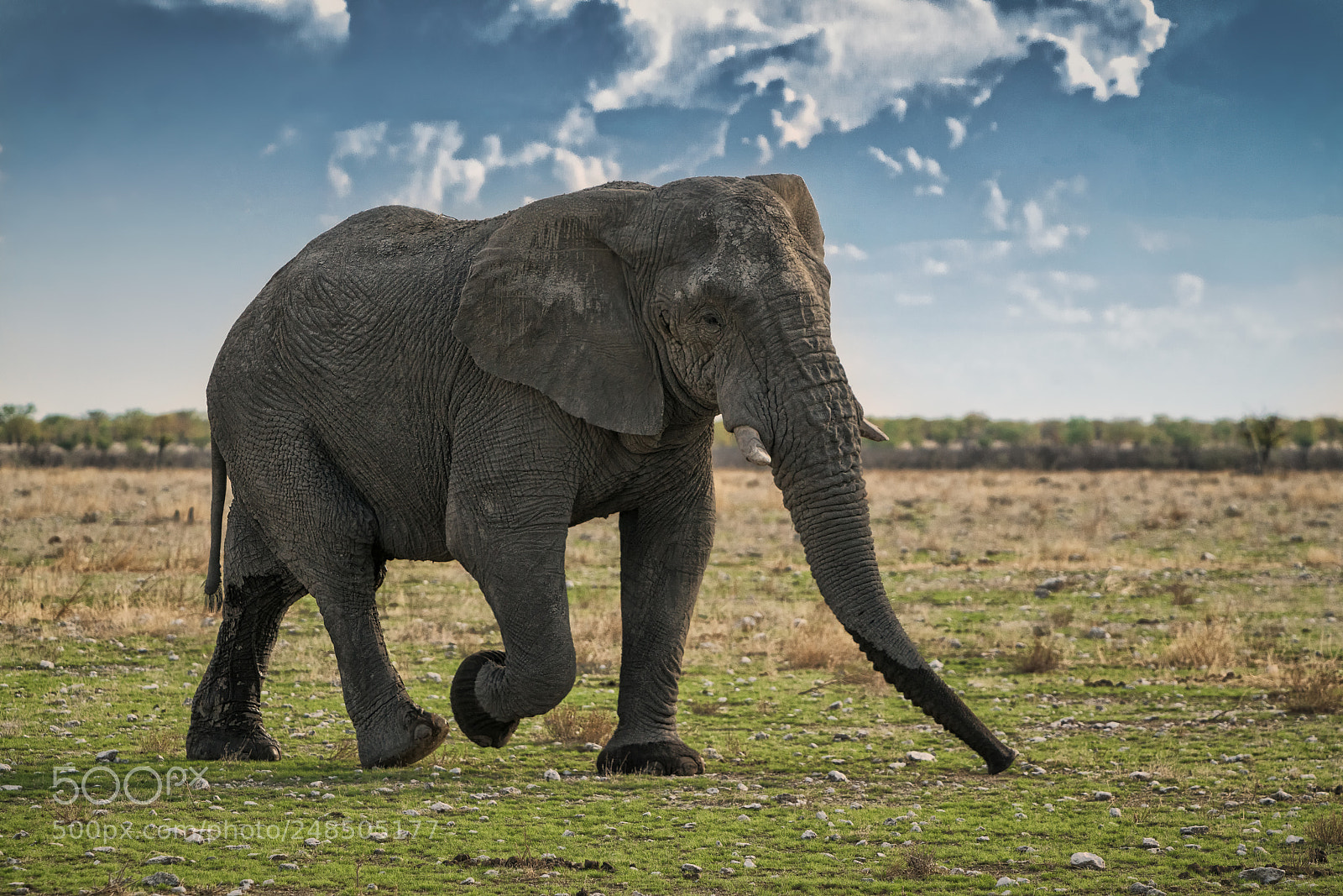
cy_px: 448
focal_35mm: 245
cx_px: 672
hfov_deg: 8.4
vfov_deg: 5.6
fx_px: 9140
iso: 1600
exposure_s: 1/2000
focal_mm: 245
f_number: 8
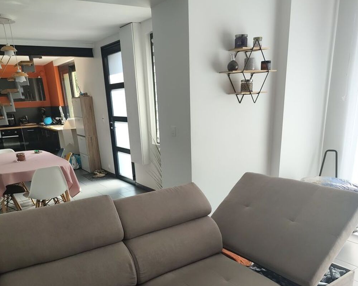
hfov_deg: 58.8
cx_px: 179
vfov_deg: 46.5
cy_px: 219
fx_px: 318
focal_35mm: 30
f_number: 1.65
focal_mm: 6.19
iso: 50
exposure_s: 1/137
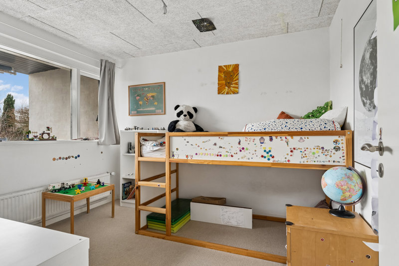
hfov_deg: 87.2
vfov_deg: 64.8
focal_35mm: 19
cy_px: 133
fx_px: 209
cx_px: 200
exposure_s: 1/50
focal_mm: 18.9
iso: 800
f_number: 7.1
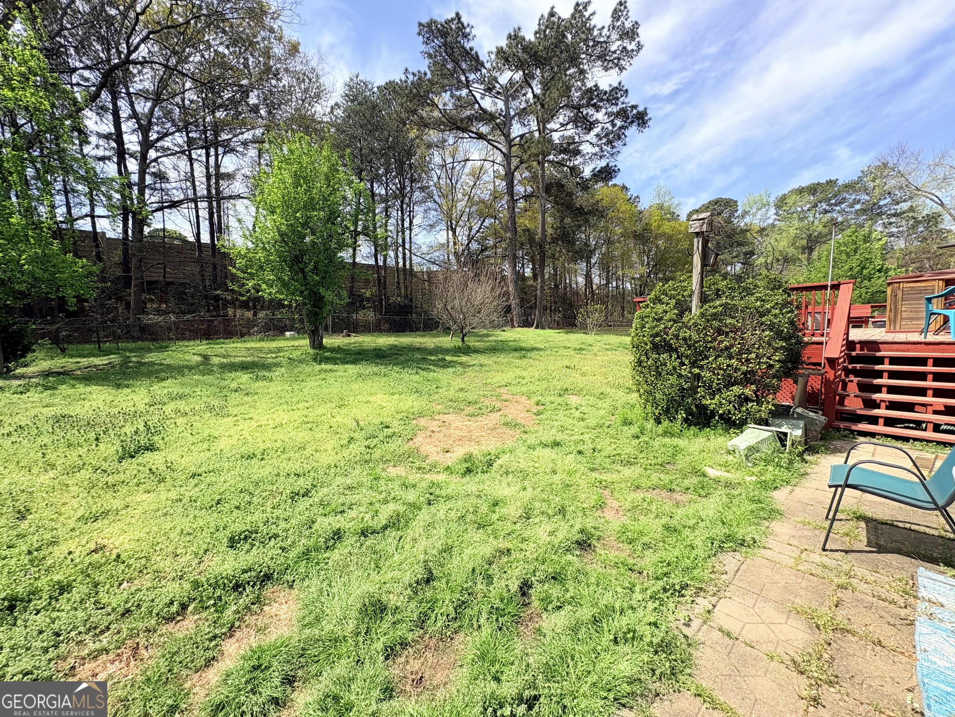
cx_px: 478
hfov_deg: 102.1
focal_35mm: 14
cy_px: 358
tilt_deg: -4.6
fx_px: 386
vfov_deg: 85.7
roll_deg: +1.4
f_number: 2.2
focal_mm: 2.22
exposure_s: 1/889
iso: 40
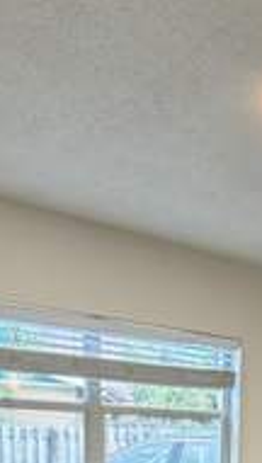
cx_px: 250
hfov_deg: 22.8
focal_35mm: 51
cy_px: 560
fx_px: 627
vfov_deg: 33.0
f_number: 2.2
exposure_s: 1/60
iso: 500
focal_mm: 2.22
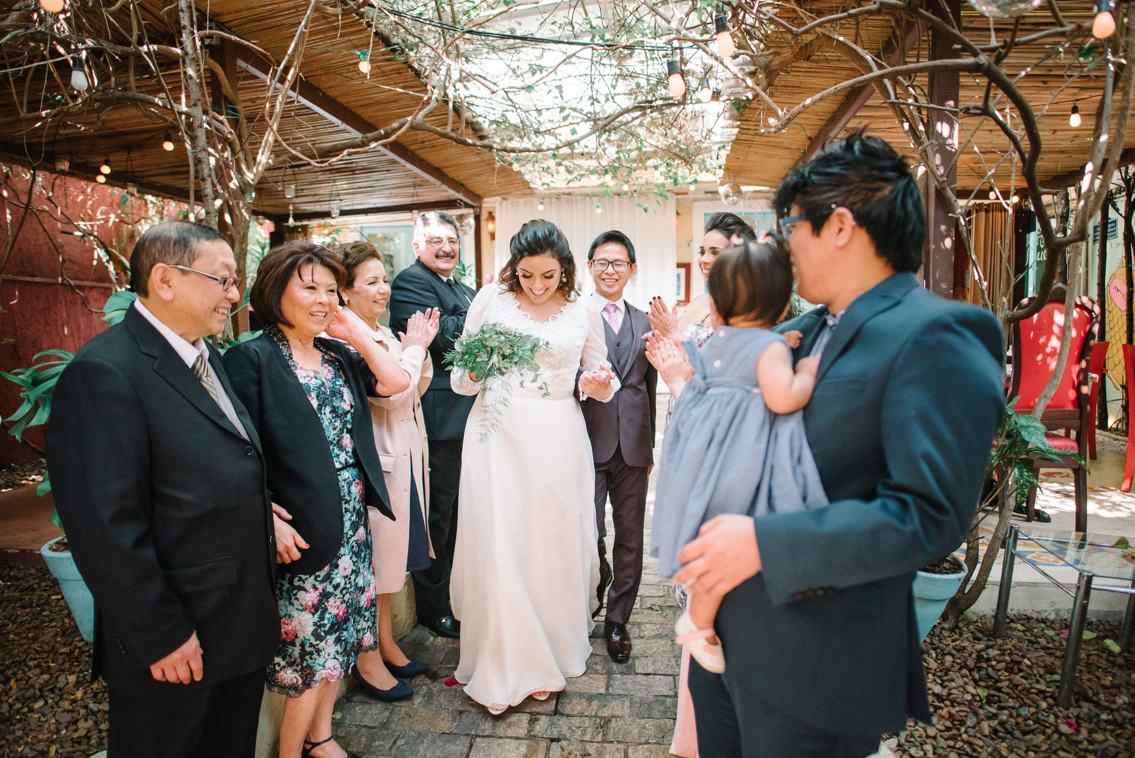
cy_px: 379
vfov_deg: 59.6
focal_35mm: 21
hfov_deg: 81.3
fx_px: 661
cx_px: 568
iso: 800
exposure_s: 1/640
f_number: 1.8
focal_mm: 20
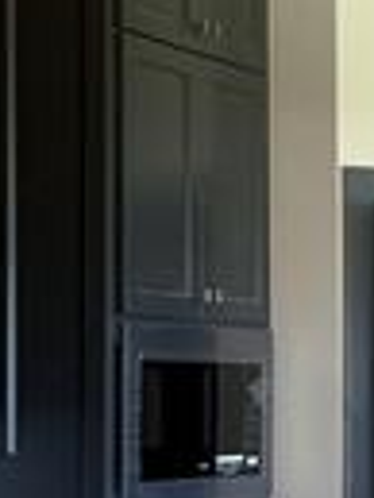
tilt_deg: +0.4
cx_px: 821
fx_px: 2057
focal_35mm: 143
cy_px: 390
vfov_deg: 13.7
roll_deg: -0.3
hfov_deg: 9.5
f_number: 1.78
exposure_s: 1/111
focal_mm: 6.76
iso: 200
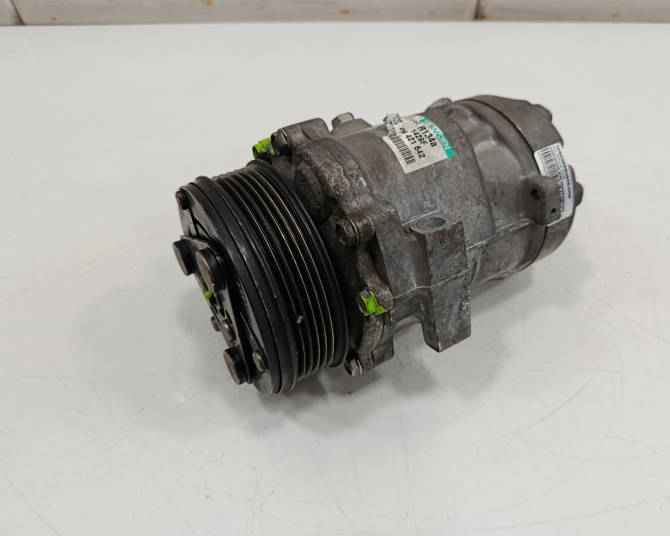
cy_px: 271
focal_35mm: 26
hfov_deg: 65.9
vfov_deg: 54.9
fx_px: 516
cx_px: 367
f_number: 1.7
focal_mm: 5.24
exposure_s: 1/100
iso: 1023
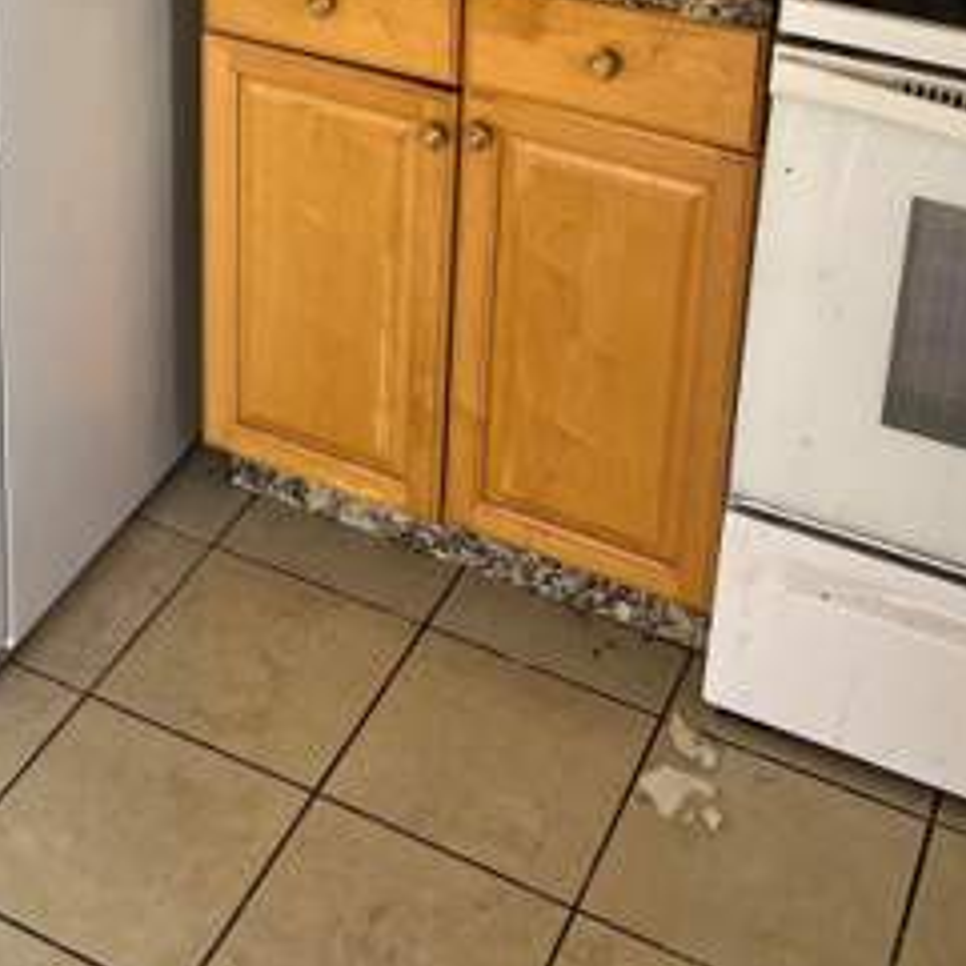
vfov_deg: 25.6
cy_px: -152
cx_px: 240
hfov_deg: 27.8
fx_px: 1926
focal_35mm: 61
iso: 64
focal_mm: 5.7
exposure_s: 1/121
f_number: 1.5
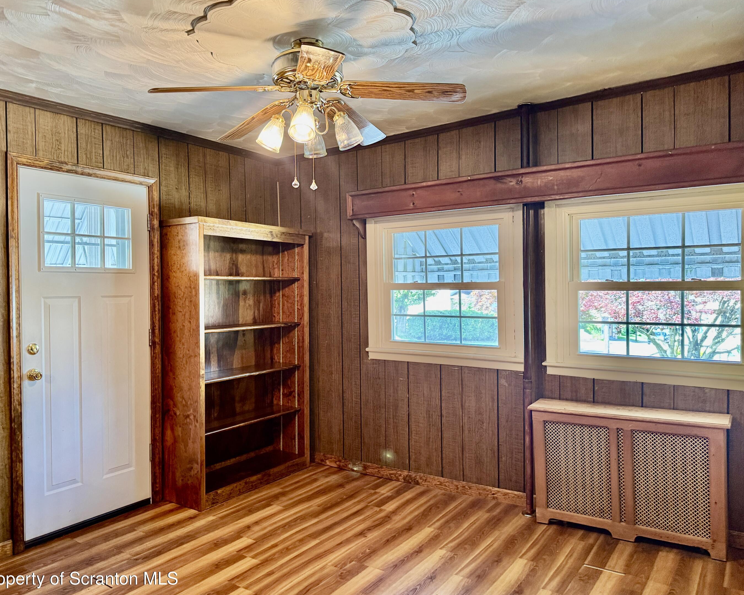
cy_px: 297
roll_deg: -0.1
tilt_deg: -2.0
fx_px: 572
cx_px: 334
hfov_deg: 65.9
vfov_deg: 54.9
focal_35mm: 26
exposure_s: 1/60
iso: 320
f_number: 1.78
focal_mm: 6.76
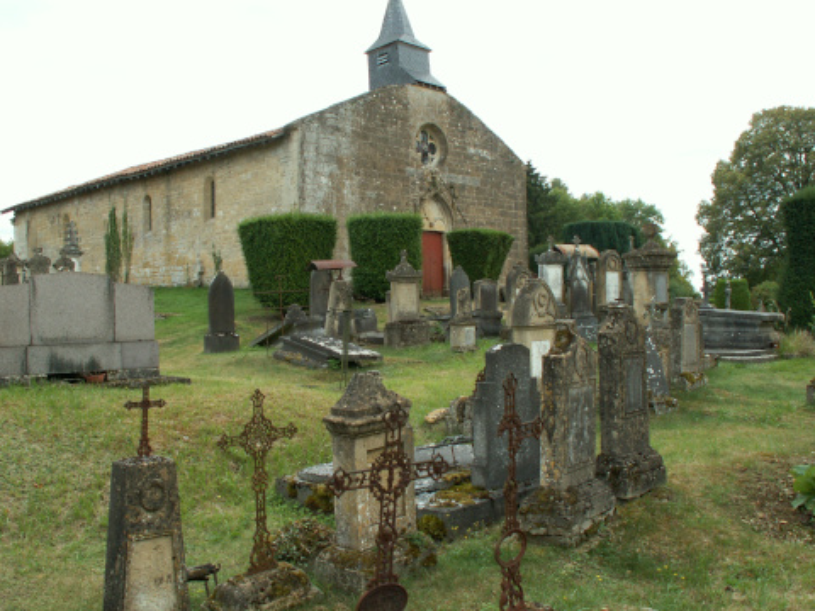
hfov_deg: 52.6
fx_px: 824
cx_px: 408
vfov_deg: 40.7
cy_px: 306
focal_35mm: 35
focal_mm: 5.86
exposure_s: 1/125
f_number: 5
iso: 50
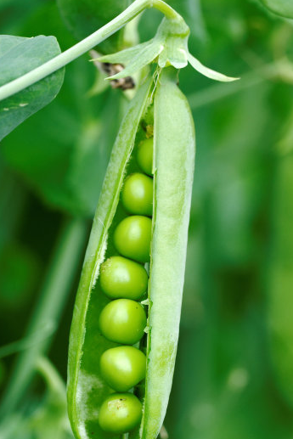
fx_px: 2598
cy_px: 250
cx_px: 135
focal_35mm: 213
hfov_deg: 6.5
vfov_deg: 9.7
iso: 1000
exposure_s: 1/320
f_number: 11
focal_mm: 180
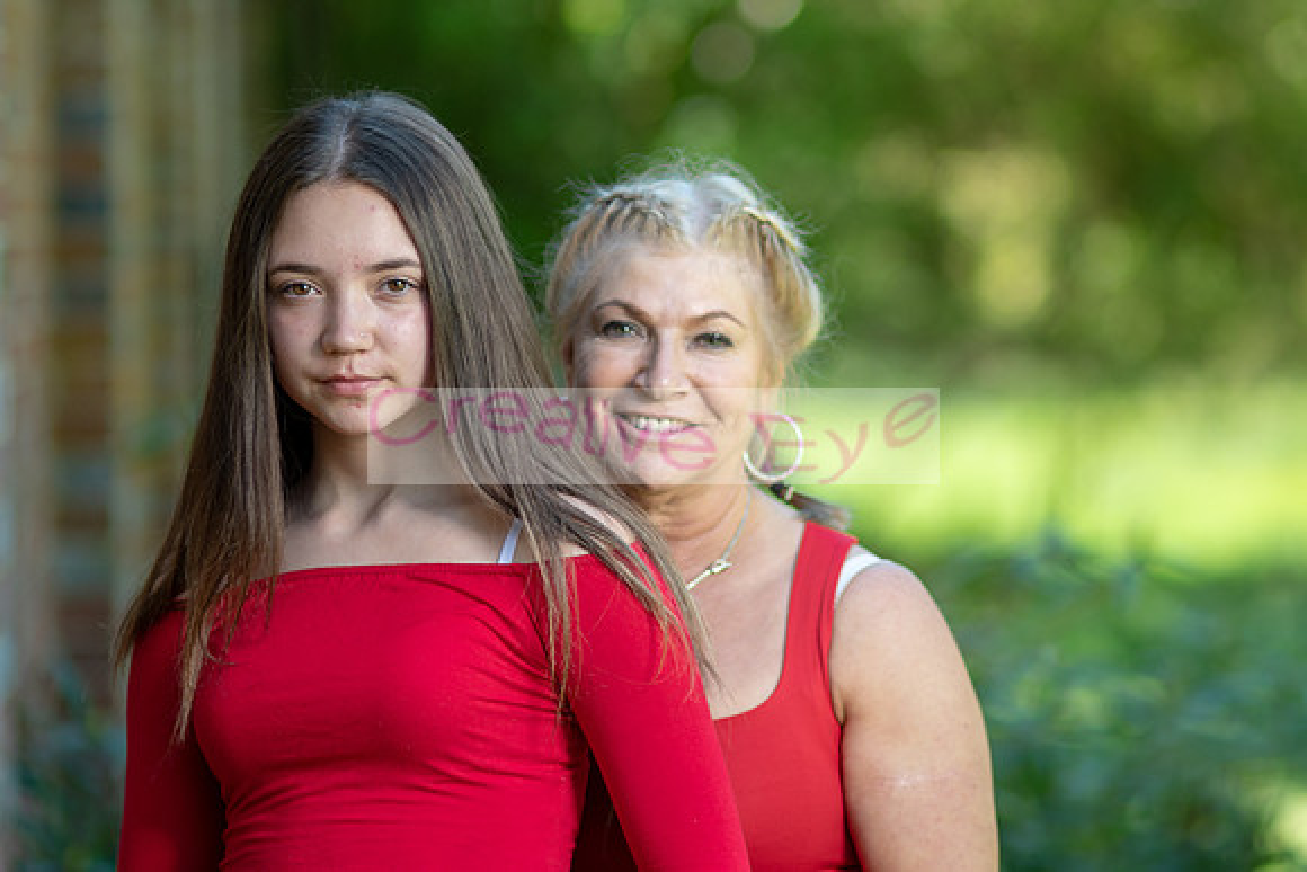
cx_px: 752
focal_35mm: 158
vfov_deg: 8.7
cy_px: 334
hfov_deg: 13.0
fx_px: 5730
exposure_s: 1/1600
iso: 100
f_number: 1.4
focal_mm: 85
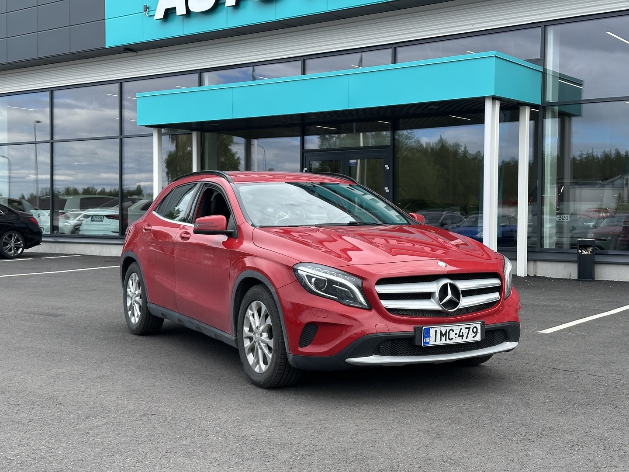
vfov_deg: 30.3
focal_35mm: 48
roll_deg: -1.0
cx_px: 314
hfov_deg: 39.7
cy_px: 236
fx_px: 872
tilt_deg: -1.3
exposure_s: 1/1639
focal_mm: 6.86
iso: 64
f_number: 1.78
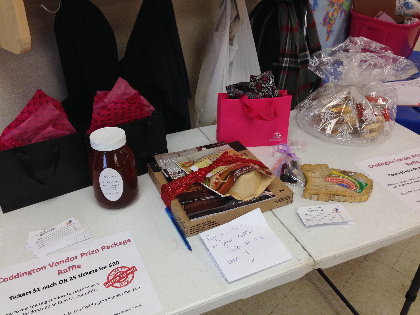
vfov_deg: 42.9
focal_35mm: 33
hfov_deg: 55.4
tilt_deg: -33.7
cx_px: 210
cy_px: 158
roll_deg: -1.9
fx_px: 400
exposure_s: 1/120
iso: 80
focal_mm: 4.12
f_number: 2.4
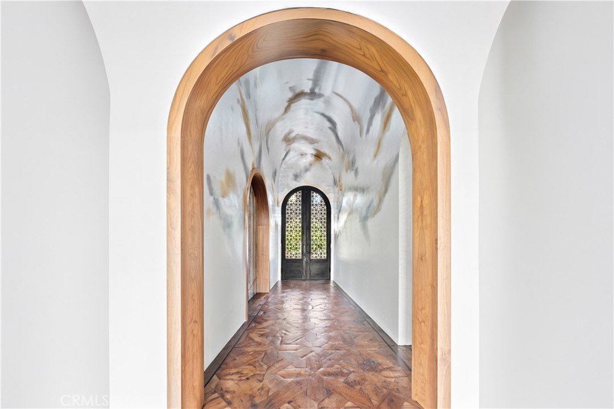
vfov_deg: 77.3
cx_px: 307
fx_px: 256
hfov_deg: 100.4
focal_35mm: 15
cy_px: 204
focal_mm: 10
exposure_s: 1/2
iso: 100
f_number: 9
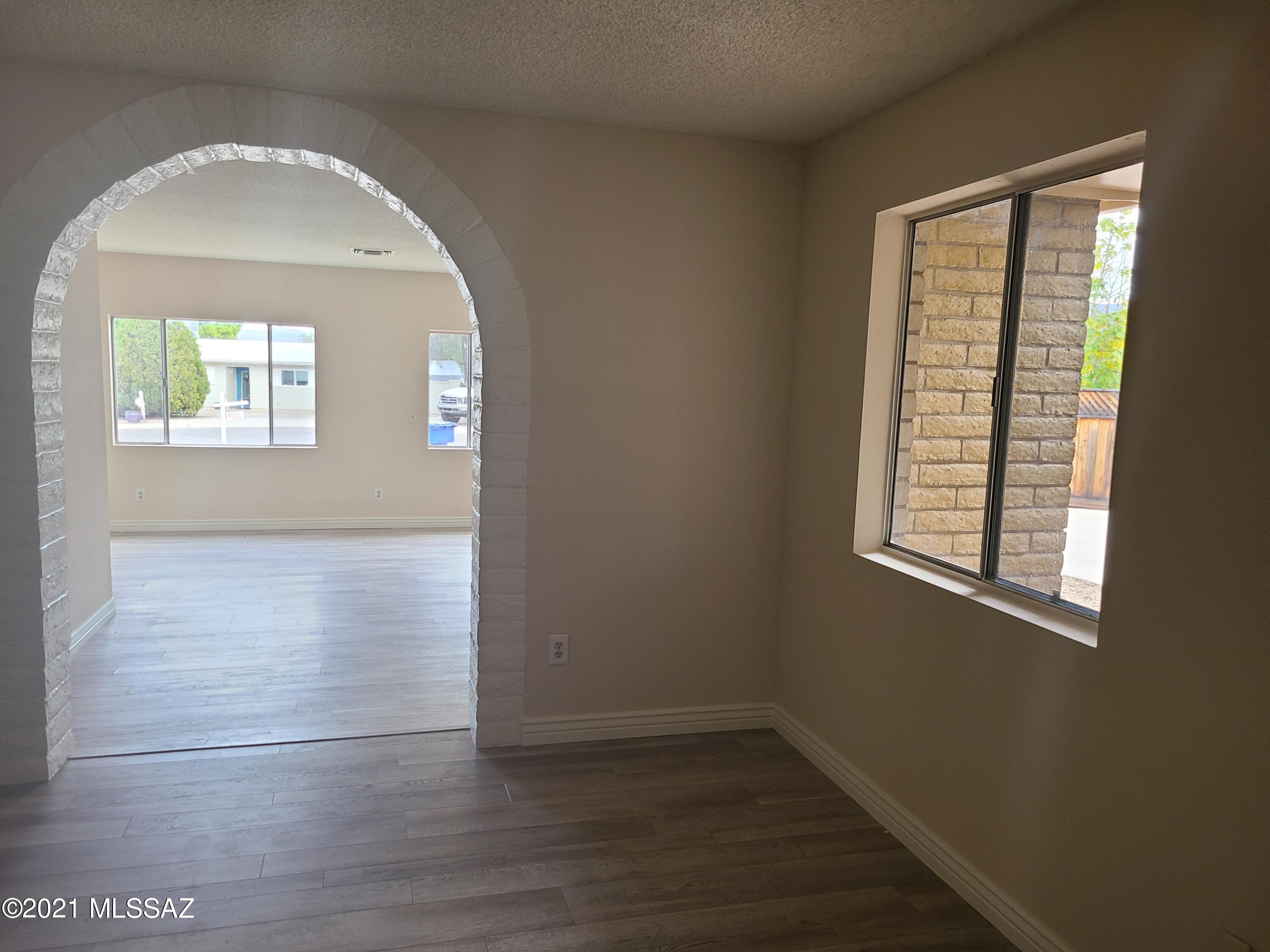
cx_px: 635
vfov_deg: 53.1
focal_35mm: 26
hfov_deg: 67.3
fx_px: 954
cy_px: 476
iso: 100
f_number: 1.8
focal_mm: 5.4
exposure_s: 1/59
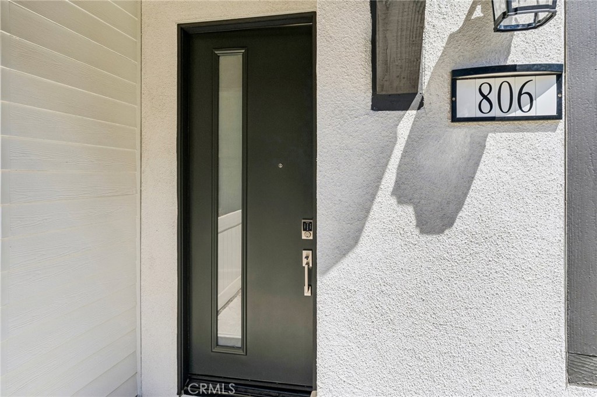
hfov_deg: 81.2
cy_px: 198
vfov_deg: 59.5
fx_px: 348
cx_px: 298
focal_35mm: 21
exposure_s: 1/500
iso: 100
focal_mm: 21
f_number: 8
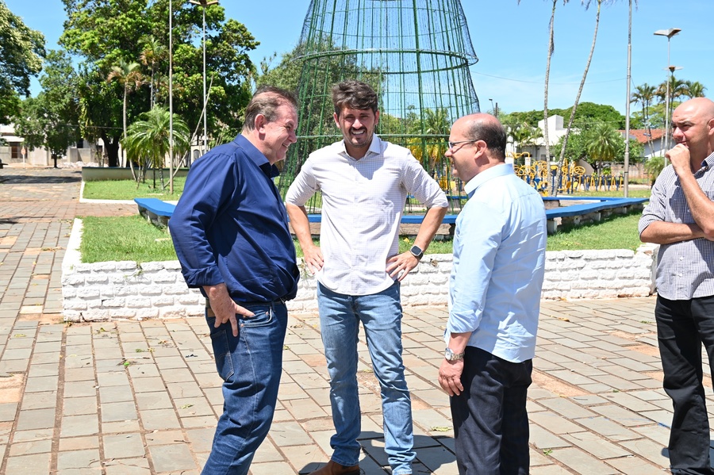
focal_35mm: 42
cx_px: 357
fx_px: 833
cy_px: 238
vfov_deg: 31.9
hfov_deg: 46.4
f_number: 8
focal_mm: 42
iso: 100
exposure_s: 1/200
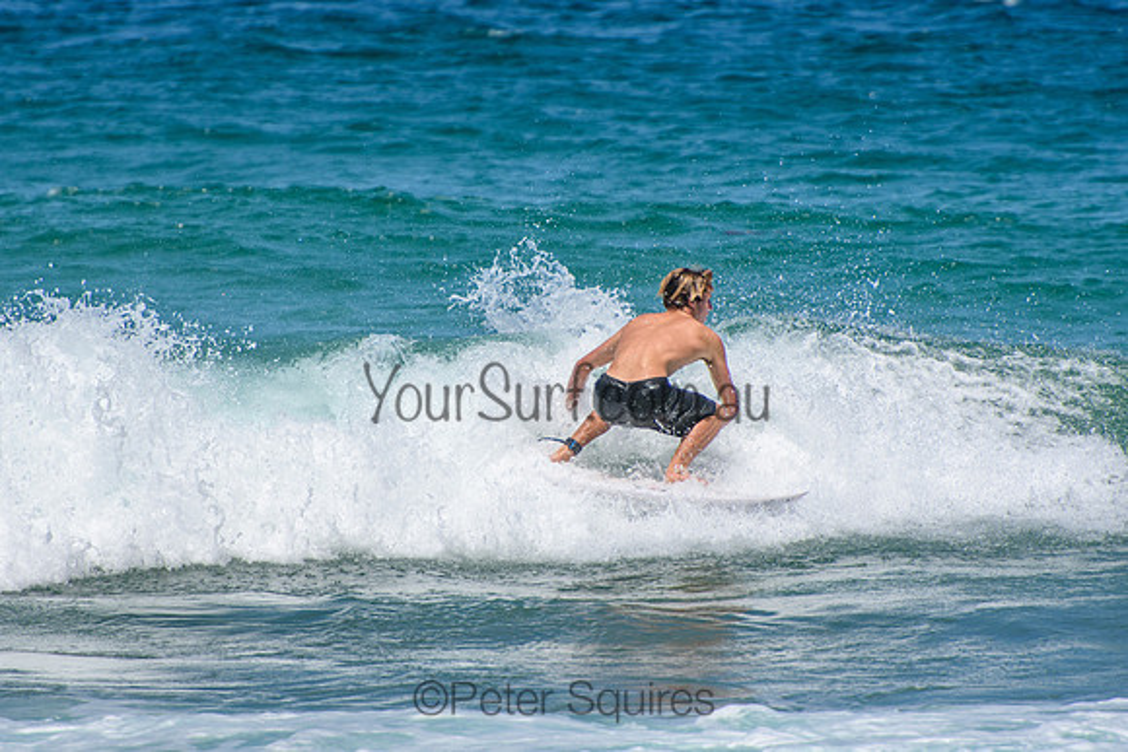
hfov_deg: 3.4
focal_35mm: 600
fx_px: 18804
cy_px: 376
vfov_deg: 2.3
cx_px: 564
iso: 220
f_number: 5.6
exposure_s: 1/2000
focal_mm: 400
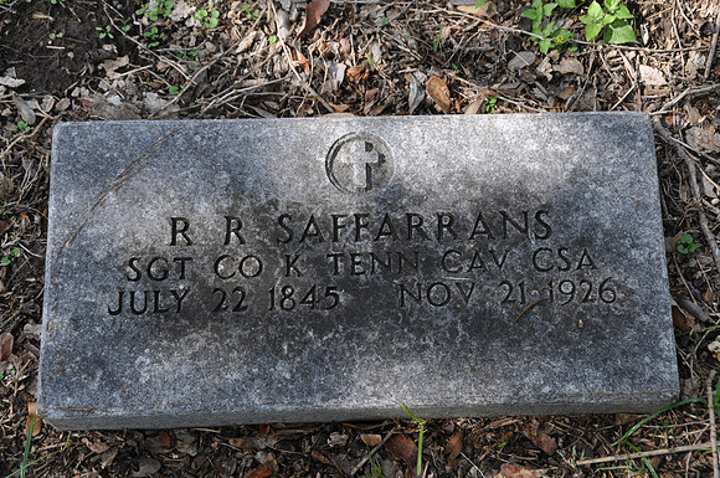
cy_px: 239
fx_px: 1138
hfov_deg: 35.1
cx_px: 360
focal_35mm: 57
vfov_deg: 23.7
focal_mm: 38
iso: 200
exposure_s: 1/200
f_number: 7.1
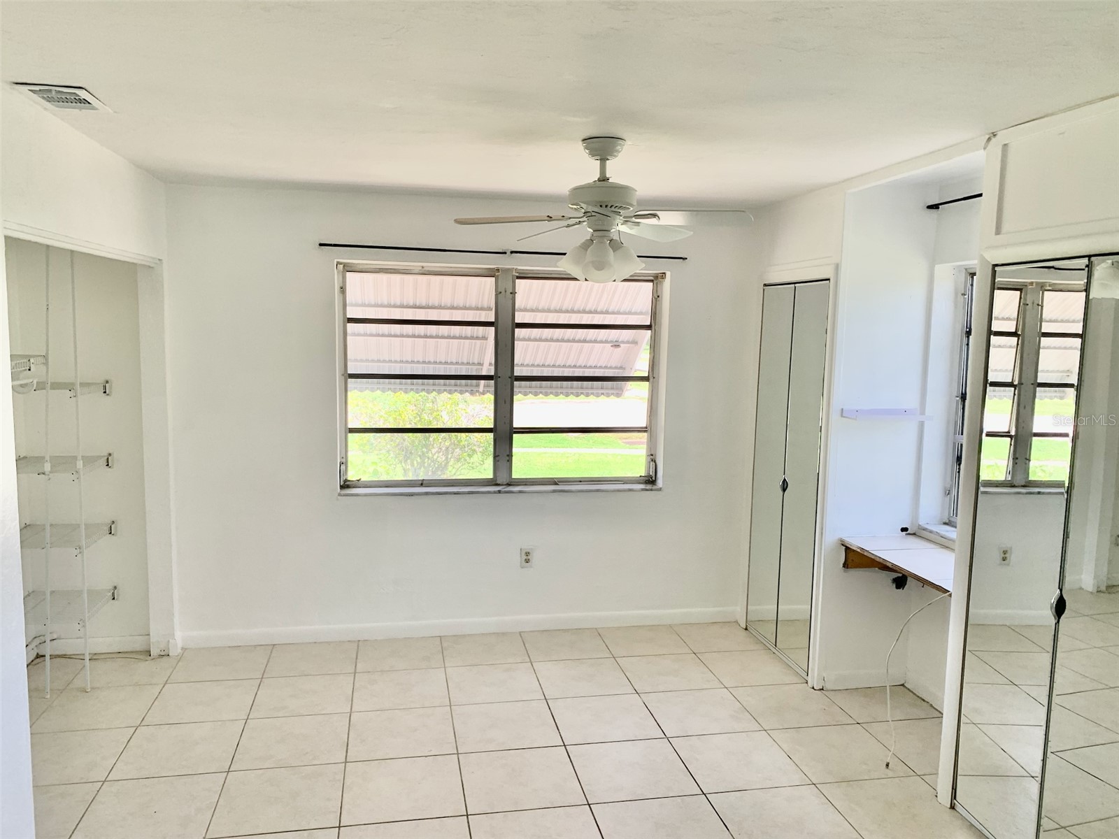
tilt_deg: -2.5
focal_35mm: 26
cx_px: 560
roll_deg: +0.0
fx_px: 840
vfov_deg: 53.1
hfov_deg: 67.3
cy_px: 420
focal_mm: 4.25
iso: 64
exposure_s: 1/121
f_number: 1.8
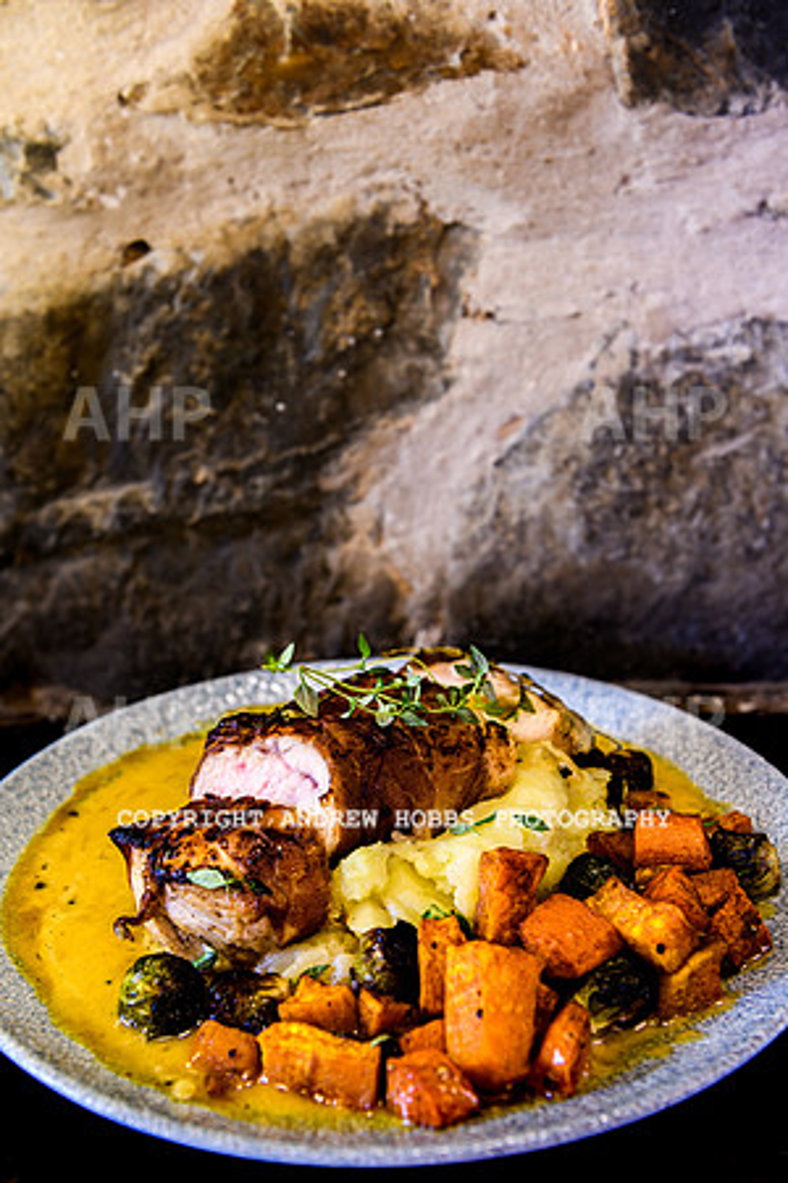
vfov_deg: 43.6
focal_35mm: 45
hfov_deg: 29.9
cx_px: 394
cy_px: 592
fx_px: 1477
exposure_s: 6
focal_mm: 45
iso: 64
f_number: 5.6
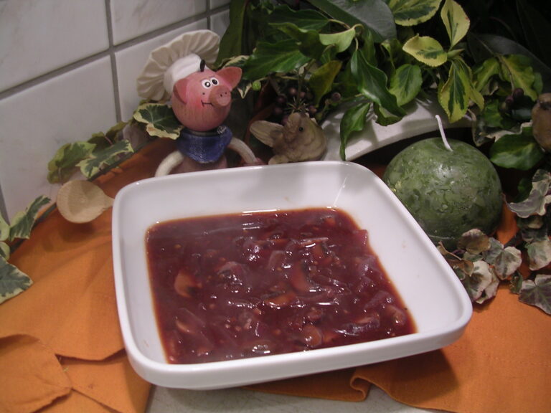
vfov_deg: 37.7
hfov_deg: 49.0
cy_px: 206
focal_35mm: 38
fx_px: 605
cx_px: 276
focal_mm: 5.8
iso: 100
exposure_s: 1/38.1
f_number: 2.8
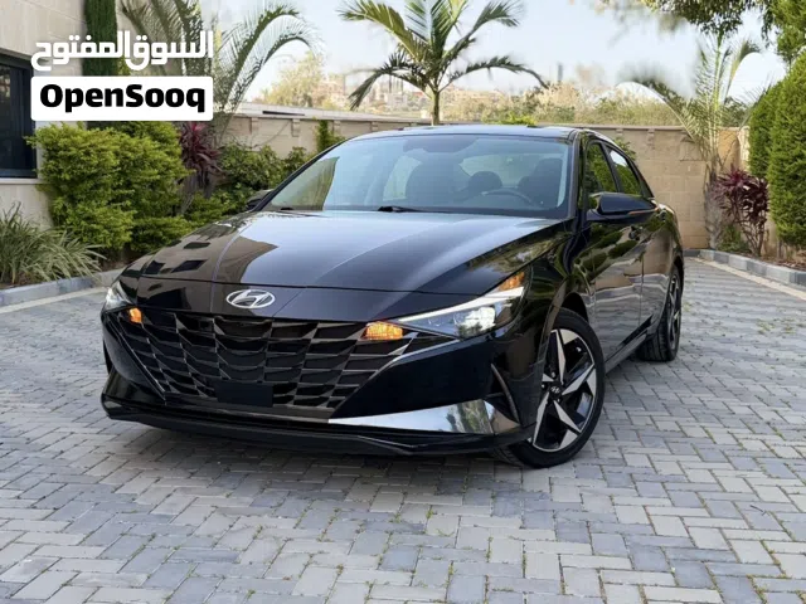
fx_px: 559
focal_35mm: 24
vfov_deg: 56.8
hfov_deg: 71.6
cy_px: 302
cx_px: 403
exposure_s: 1/898
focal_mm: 6.76
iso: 100
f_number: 1.78
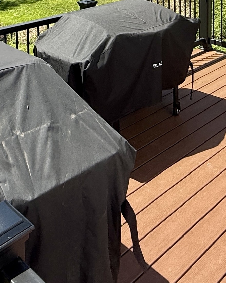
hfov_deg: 30.0
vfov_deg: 31.2
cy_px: -60
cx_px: 70
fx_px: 418
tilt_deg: -1.6
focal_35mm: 50
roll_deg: -0.2
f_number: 2.2
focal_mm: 2.22
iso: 50
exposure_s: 1/864
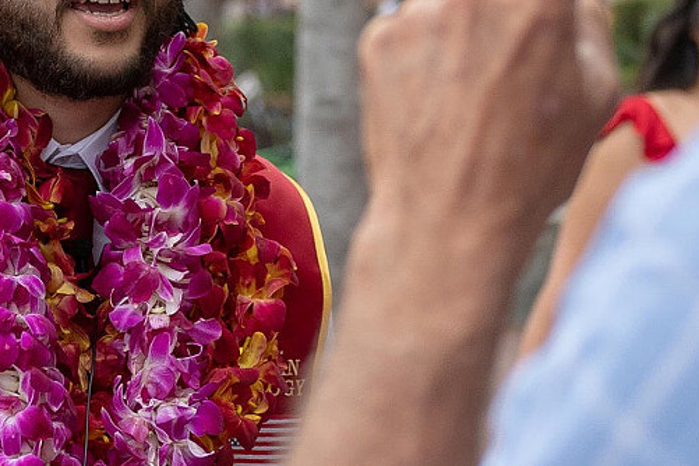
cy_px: -43
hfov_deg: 12.1
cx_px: -74
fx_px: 3254
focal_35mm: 168
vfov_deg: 8.1
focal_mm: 35
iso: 500
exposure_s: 1/1600
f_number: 2.5
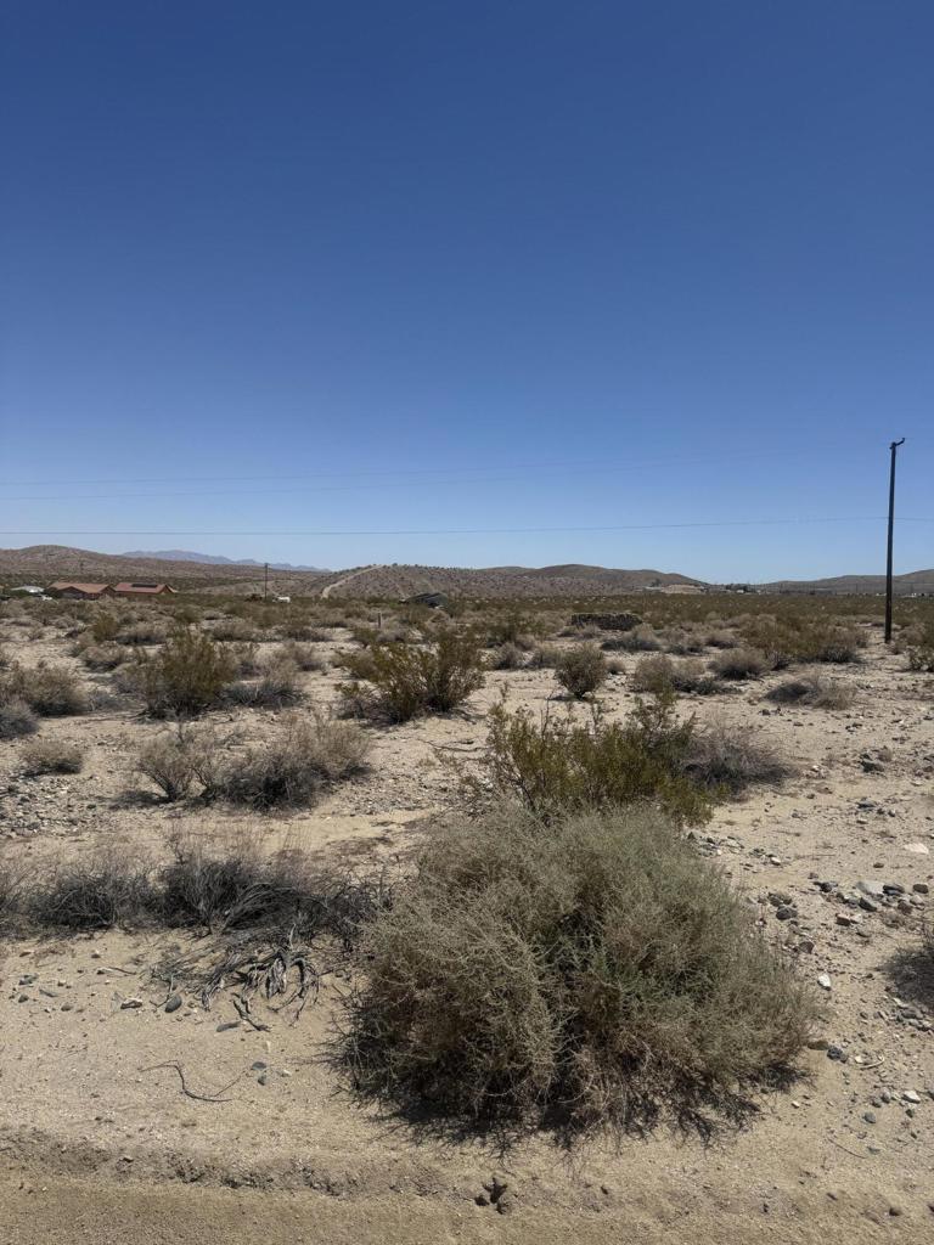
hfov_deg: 56.8
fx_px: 863
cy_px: 622
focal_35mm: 24
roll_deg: -3.2
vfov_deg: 71.6
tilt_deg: -2.5
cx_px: 467
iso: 80
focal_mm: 6.76
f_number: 1.78
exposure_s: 1/10417
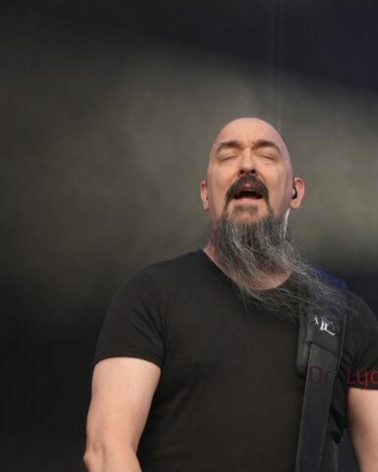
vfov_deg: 6.1
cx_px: 228
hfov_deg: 4.9
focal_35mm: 317
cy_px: 227
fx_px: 4428
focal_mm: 141
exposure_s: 1/250
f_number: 5.6
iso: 400
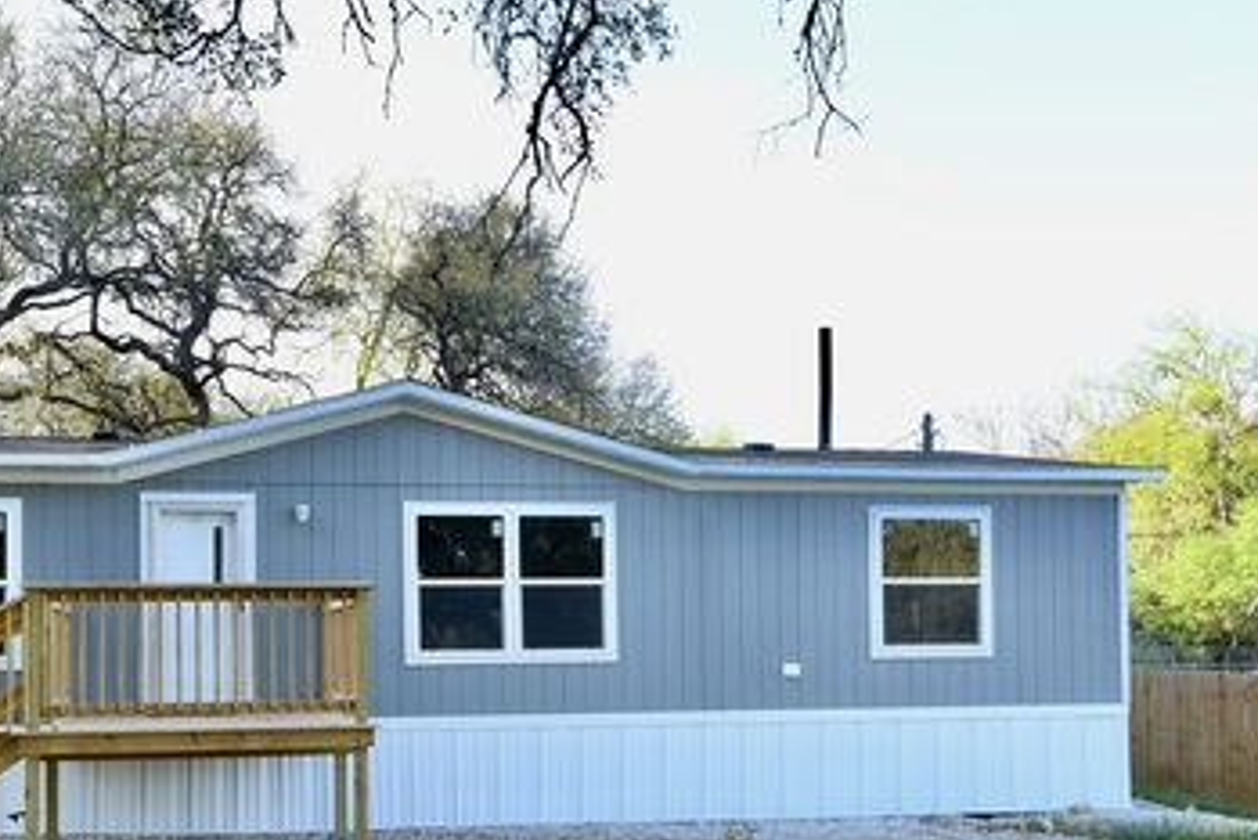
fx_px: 1538
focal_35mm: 44
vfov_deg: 30.0
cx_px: 497
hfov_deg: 44.2
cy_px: 636
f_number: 8
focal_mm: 24
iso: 160
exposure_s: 1/40
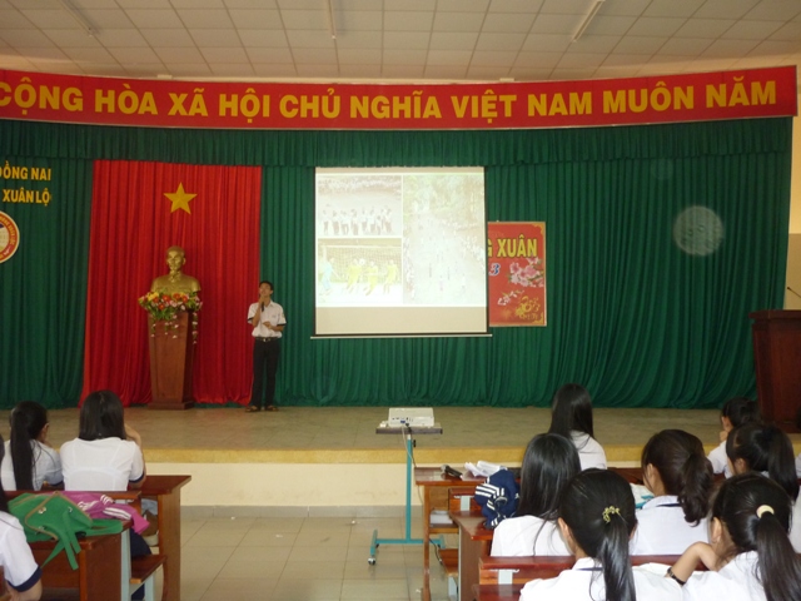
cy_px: 300
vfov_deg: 42.9
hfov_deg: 55.4
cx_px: 400
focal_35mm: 33
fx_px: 764
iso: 320
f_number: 2.8
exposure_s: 1/30
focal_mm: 5.5
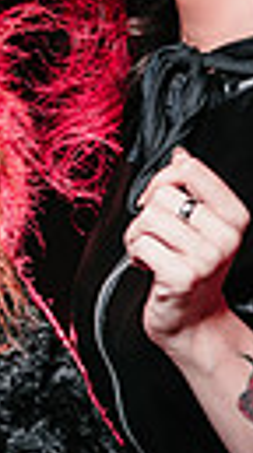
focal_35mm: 257
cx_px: -229
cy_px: 185
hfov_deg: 4.6
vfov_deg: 8.4
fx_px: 3083
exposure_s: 1/160
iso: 64
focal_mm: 52
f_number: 4
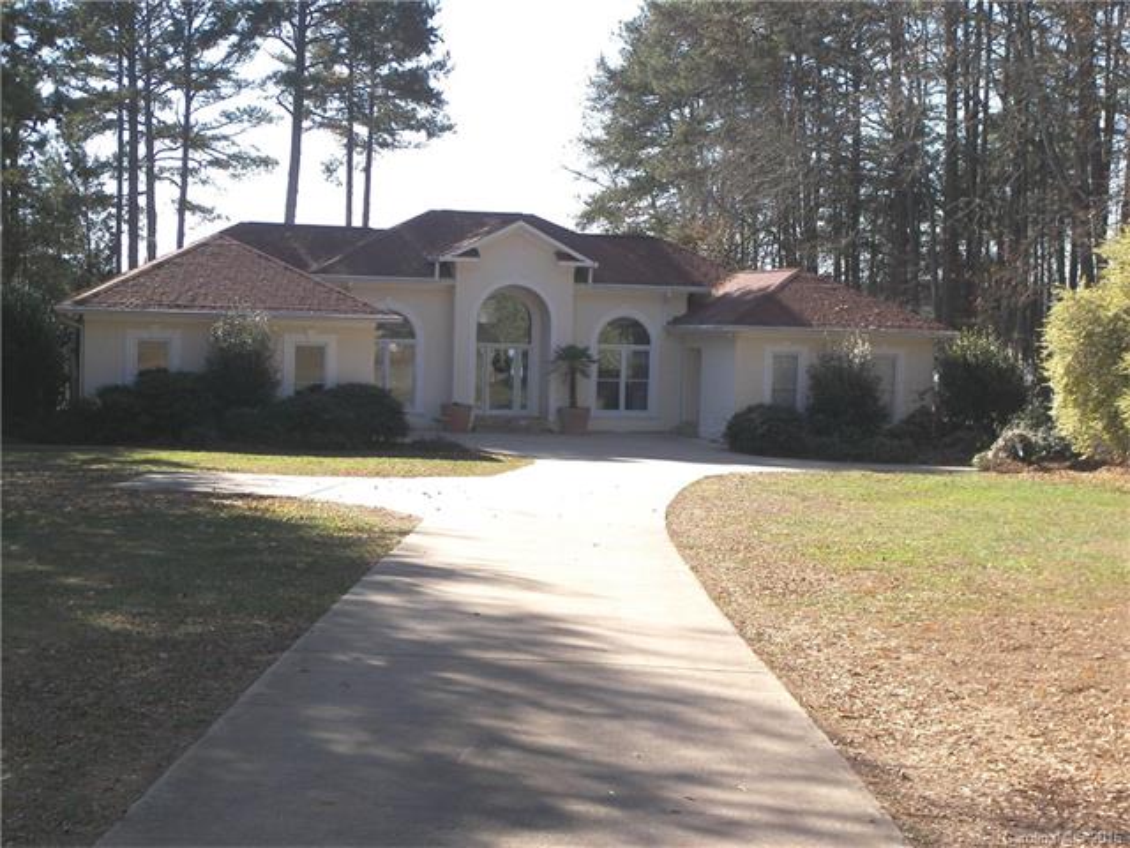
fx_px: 2122
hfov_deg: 29.8
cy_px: 424
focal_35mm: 65
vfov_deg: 22.6
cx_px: 565
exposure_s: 1/250
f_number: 4
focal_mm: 13.7
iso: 50
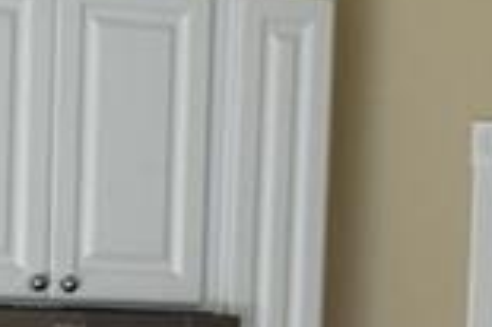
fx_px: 2703
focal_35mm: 198
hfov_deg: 10.4
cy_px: 679
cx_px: 86
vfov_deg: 6.7
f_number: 5
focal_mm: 20
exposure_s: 1/100
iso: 400
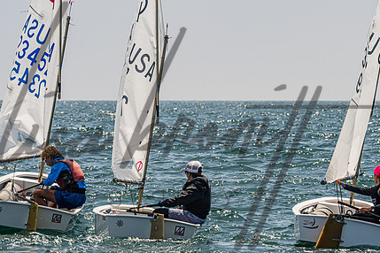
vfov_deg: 4.4
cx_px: 229
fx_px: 3293
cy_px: 141
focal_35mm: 312
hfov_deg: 6.6
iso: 250
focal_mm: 185
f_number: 7.6
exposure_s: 1/1250
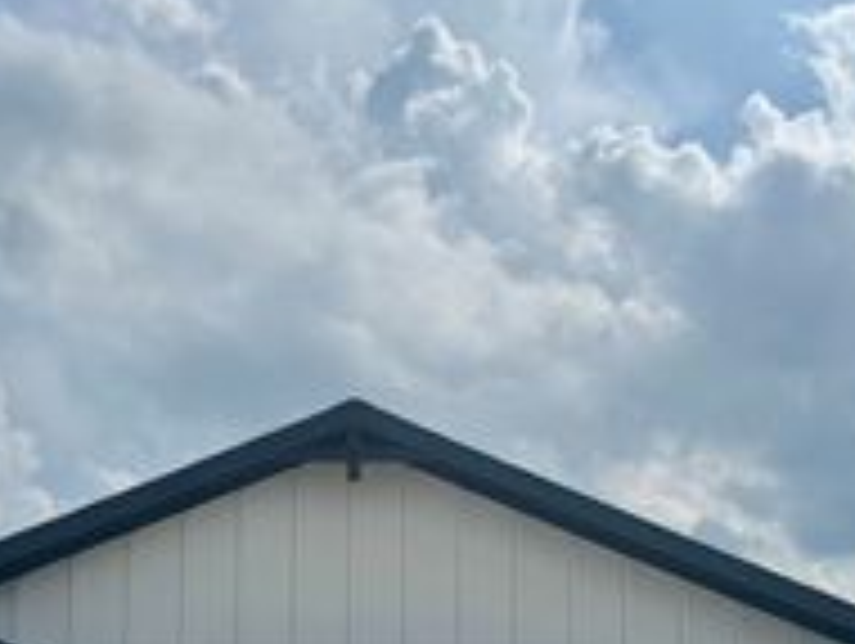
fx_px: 1558
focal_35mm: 63
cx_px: 392
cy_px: 718
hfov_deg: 30.7
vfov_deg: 22.0
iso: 80
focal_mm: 6.76
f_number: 1.78
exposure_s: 1/12346
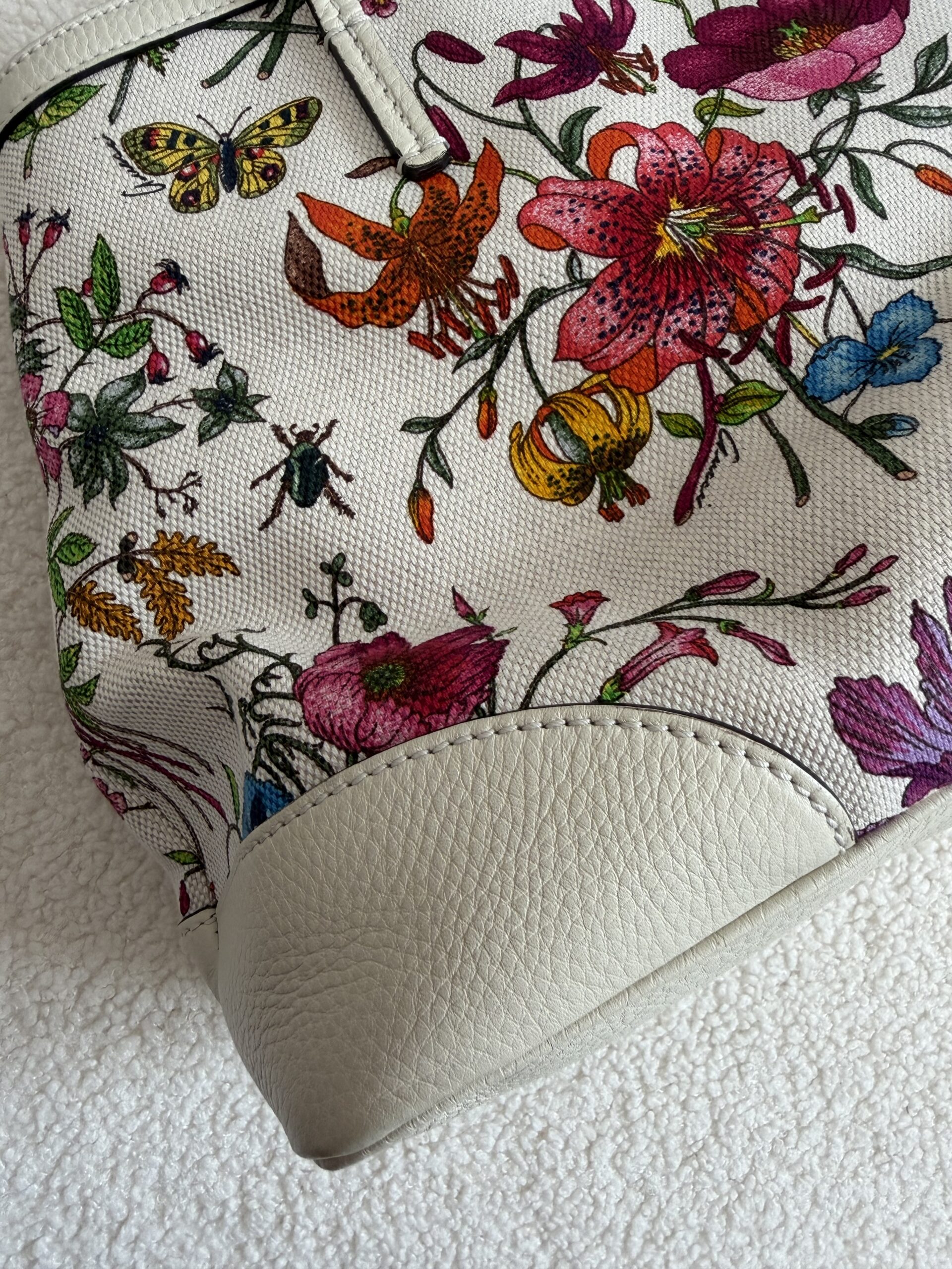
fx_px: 880
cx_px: 476
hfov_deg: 56.8
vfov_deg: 71.6
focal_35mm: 24
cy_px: 634
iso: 160
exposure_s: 1/121
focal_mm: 2.22
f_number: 2.2
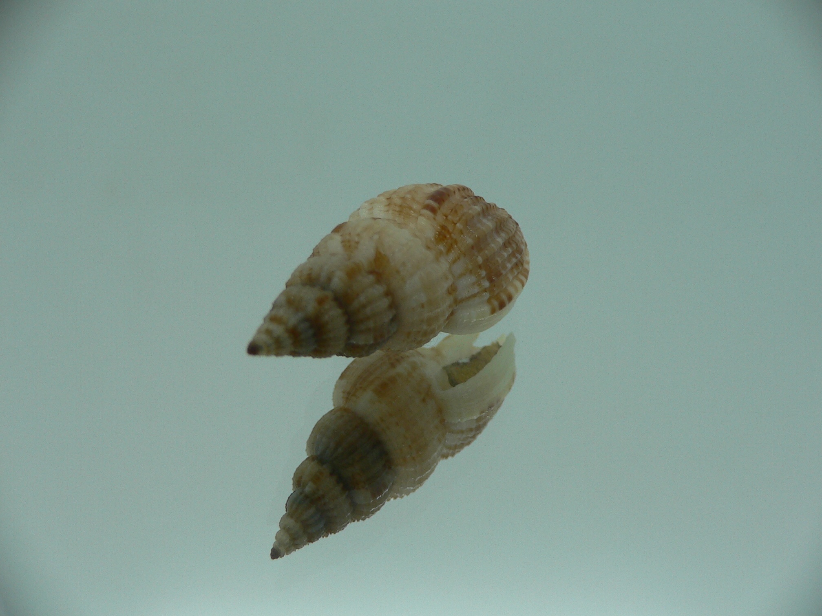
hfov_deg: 52.6
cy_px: 308
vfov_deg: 40.7
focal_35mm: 35
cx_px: 411
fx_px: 831
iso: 80
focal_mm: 4.6
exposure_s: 1/60
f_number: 2.8
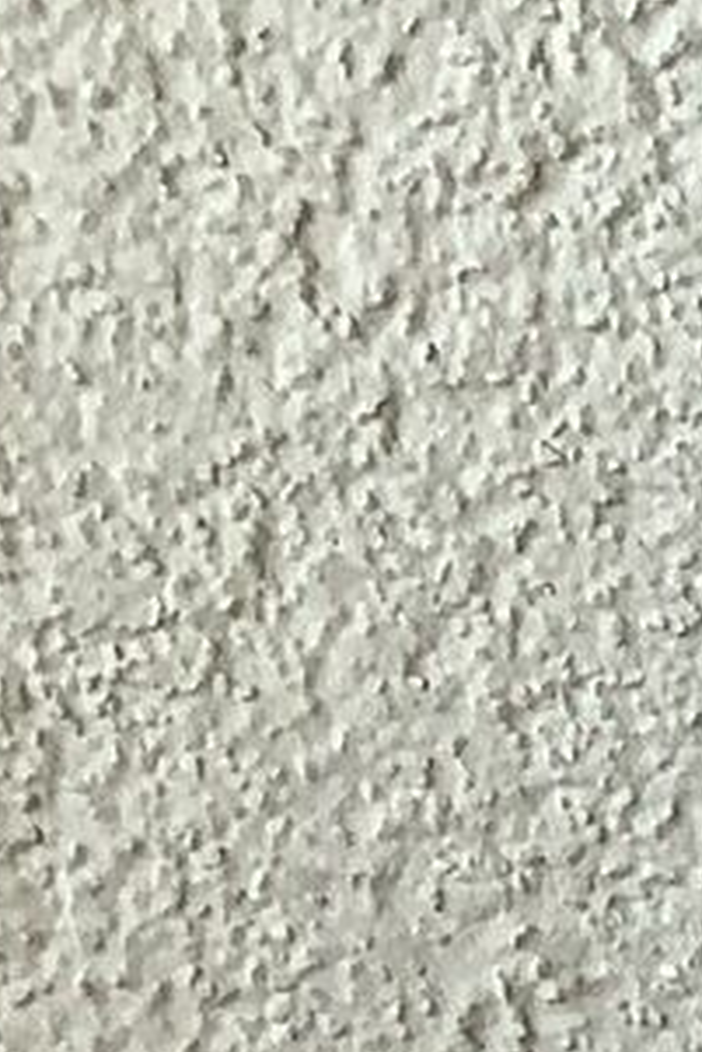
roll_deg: +1.5
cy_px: 2467
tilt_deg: -14.6
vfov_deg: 8.8
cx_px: 3105
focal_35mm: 214
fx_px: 6252
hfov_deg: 5.4
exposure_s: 1/120
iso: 64
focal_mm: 3.3
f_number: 2.4
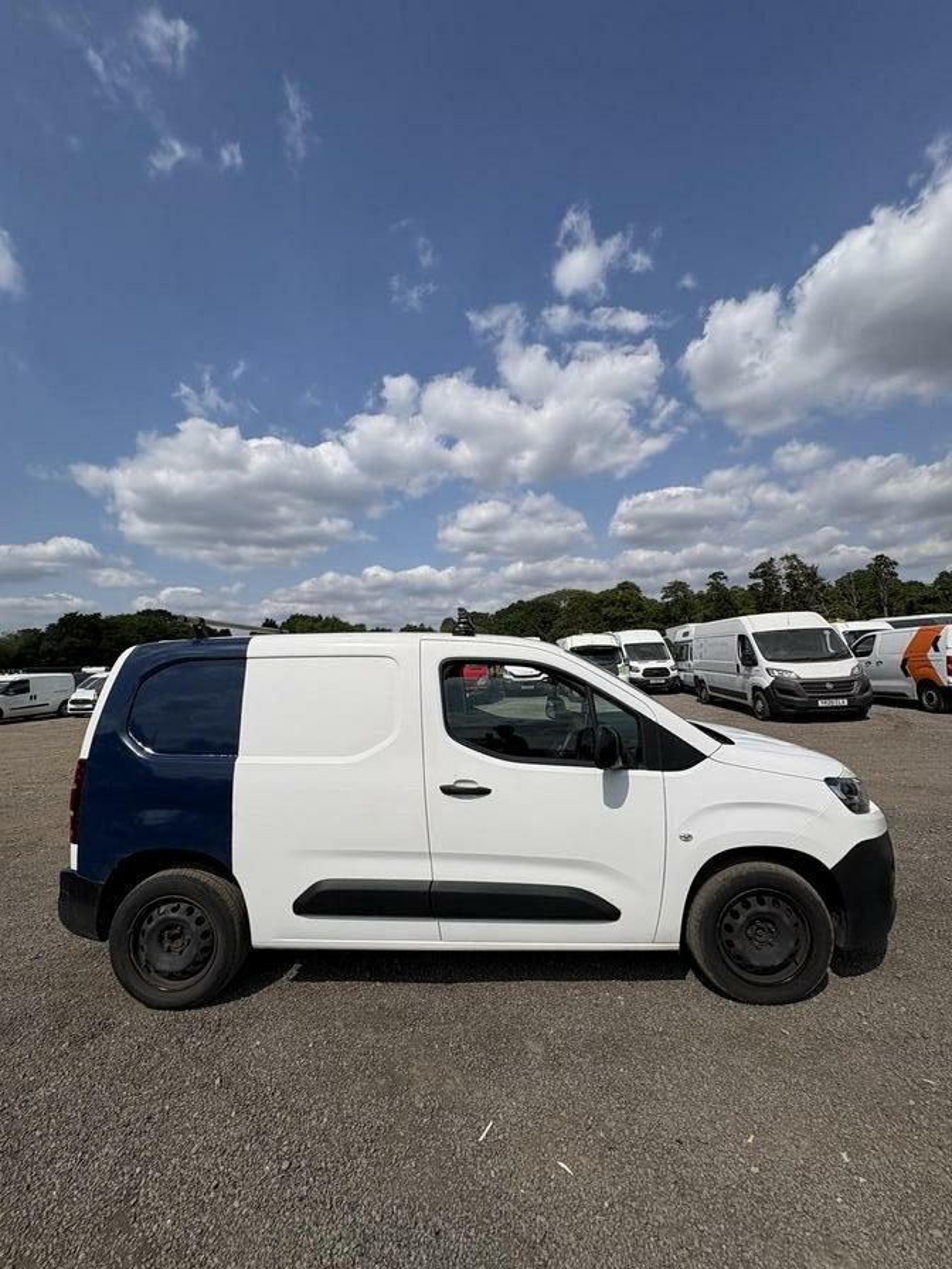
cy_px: 634
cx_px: 476
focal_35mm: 14
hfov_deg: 85.7
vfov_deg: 102.1
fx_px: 513
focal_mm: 2.22
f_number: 2.2
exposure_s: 1/6135
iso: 40
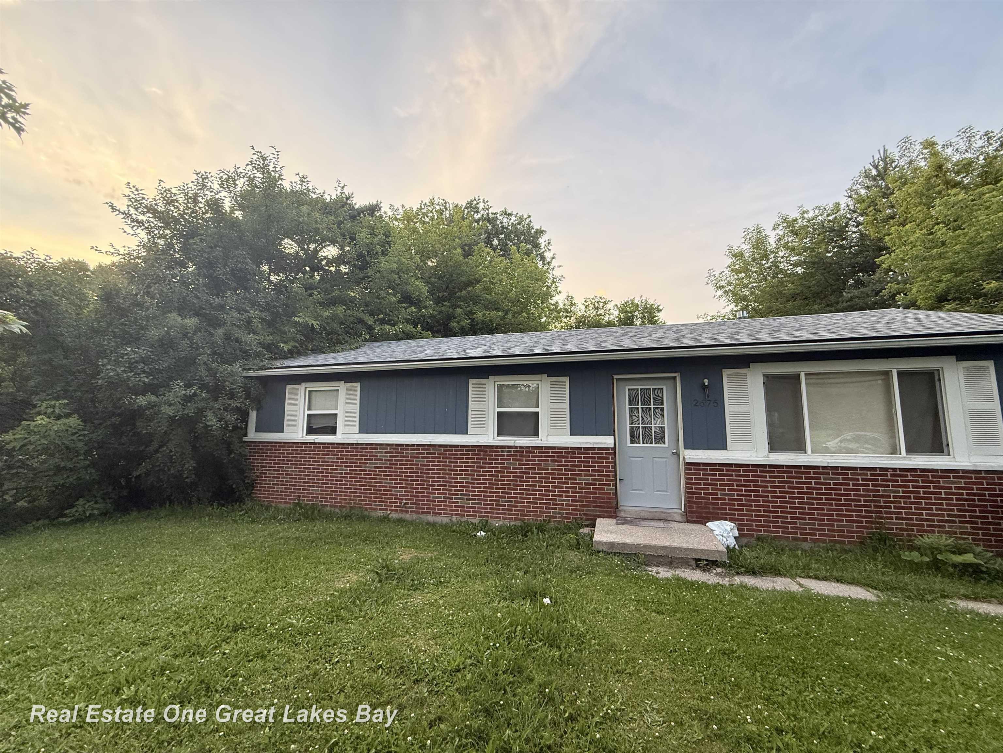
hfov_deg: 102.1
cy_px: 376
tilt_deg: +7.4
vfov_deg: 85.7
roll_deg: -0.7
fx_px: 406
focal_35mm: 14
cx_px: 502
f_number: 2.2
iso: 160
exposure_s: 1/99
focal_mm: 2.22
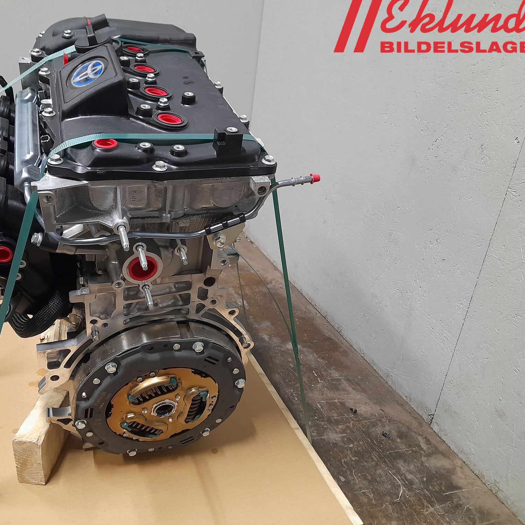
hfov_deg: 53.3
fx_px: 515
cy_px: 261
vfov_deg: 54.0
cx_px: 191
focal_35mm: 30
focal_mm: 4.6
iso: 320
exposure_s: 1/50
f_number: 2
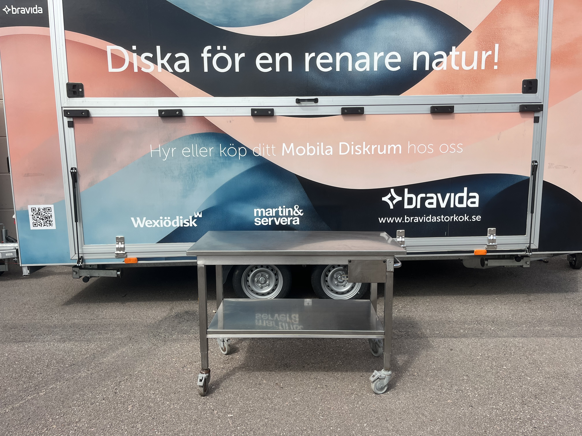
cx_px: 291
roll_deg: +0.4
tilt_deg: -8.7
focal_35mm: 26
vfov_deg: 53.1
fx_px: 437
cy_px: 218
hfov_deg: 67.3
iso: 50
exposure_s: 1/2755
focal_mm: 5.1
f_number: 1.6
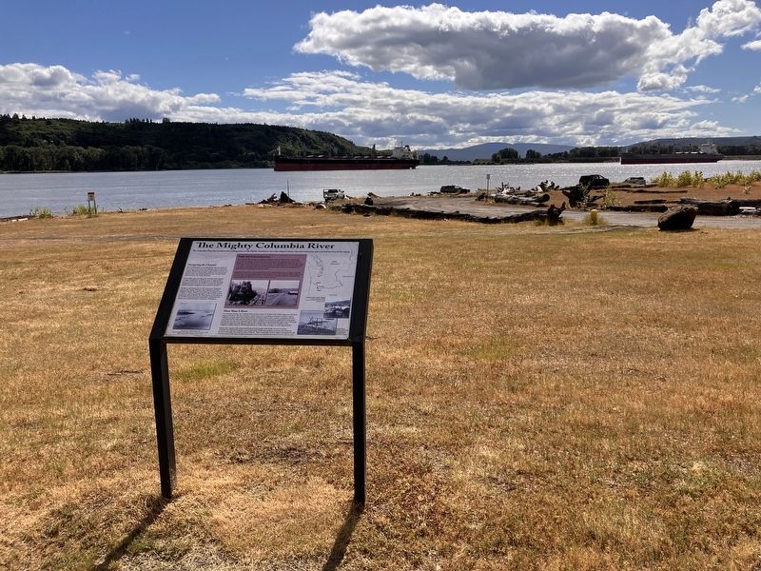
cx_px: 380
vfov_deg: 49.7
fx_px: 616
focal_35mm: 28
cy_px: 286
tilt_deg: -10.0
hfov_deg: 63.4
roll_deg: +1.2
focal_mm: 3.99
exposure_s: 1/3040
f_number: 1.8
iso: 32
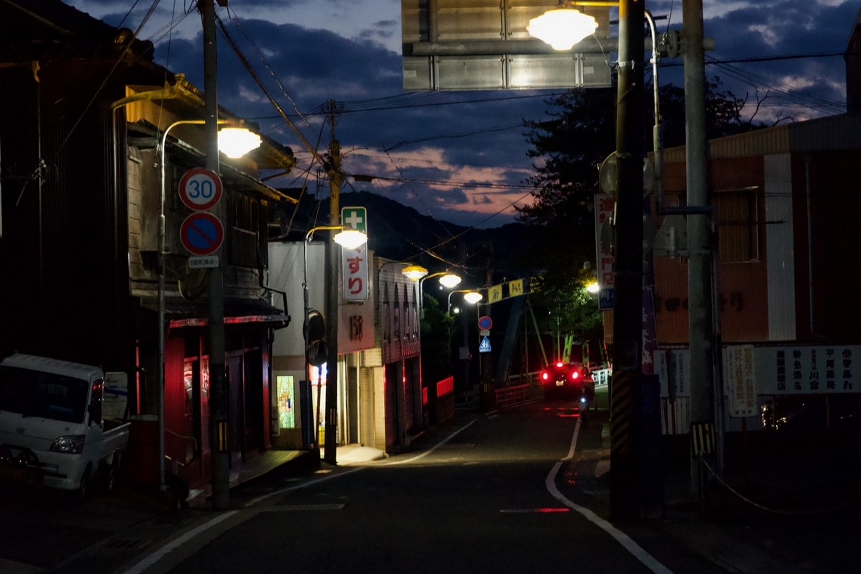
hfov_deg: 24.3
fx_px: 1997
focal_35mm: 84
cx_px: 432
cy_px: 287
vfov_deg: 16.3
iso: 8000
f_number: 8
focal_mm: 55
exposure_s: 1/40
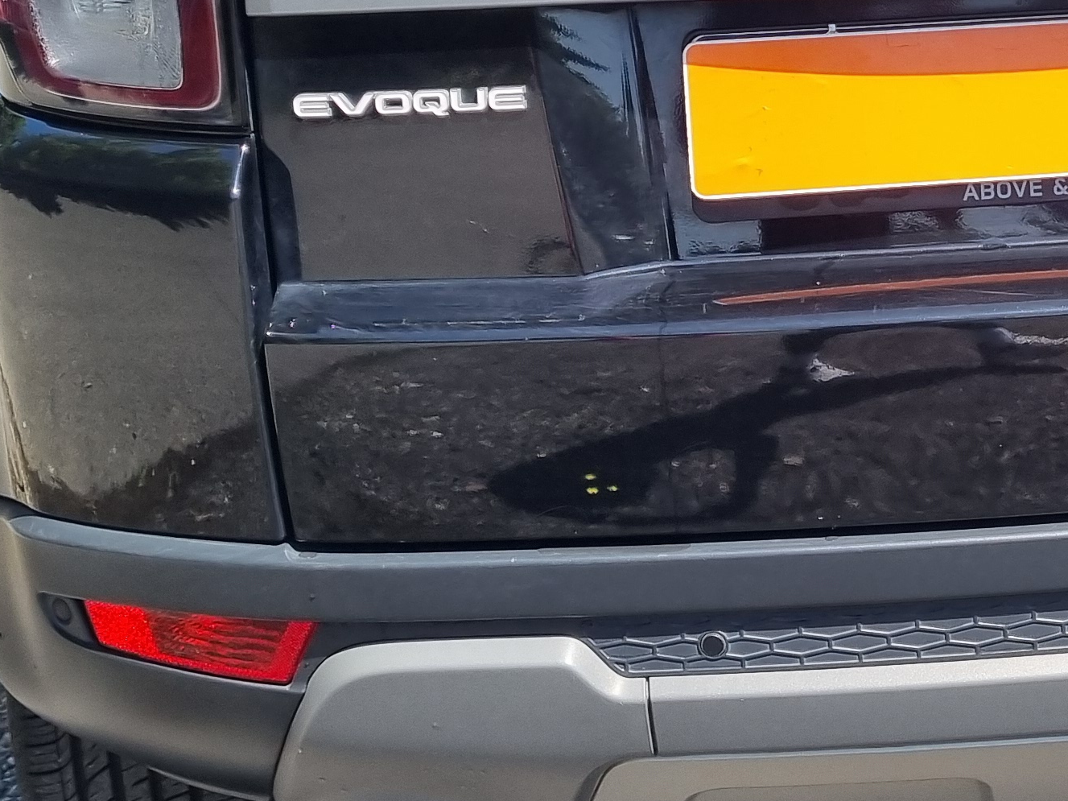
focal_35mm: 79
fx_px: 2437
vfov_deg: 18.5
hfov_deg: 23.8
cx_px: 1033
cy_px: 184
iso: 50
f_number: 1.8
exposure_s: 1/1620
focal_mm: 5.4
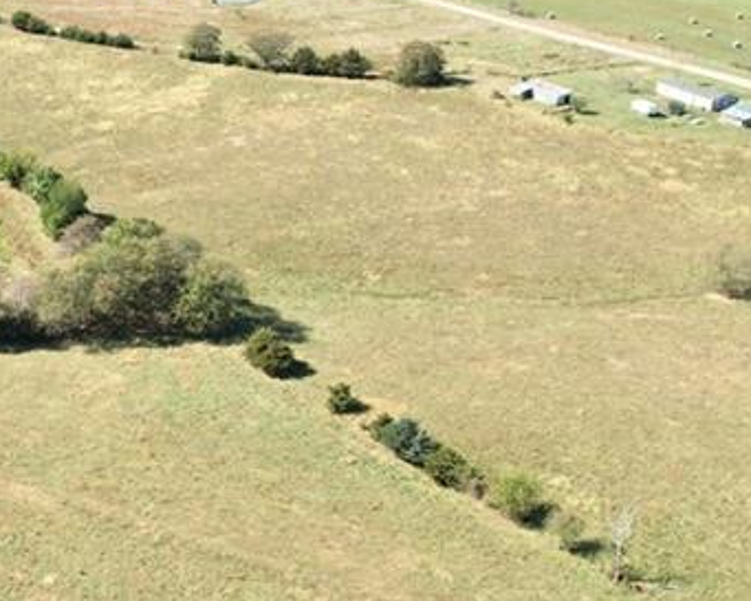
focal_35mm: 62
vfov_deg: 24.6
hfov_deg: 27.2
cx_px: -128
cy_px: 299
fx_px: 1378
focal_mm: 8.38
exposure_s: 1/1000
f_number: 2.8
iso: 100
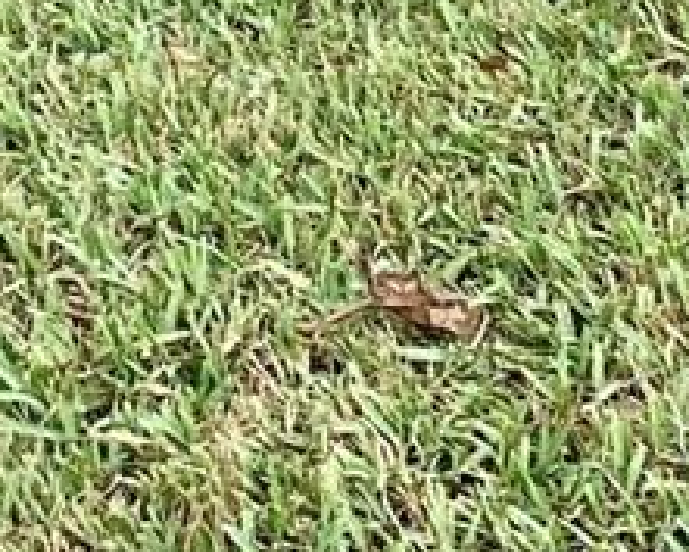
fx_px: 3754
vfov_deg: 7.2
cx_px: 680
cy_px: -1300
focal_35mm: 184
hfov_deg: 10.4
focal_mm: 4.25
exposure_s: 1/1176
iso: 25
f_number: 1.8
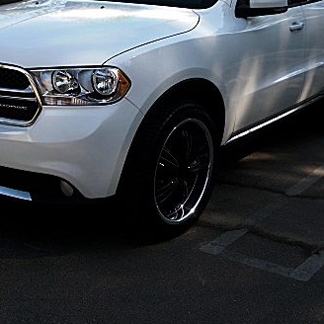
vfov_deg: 27.5
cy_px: 107
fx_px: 657
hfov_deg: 27.7
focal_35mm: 62
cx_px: 156
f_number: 2.8
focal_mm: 6.3
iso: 50
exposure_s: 1/250
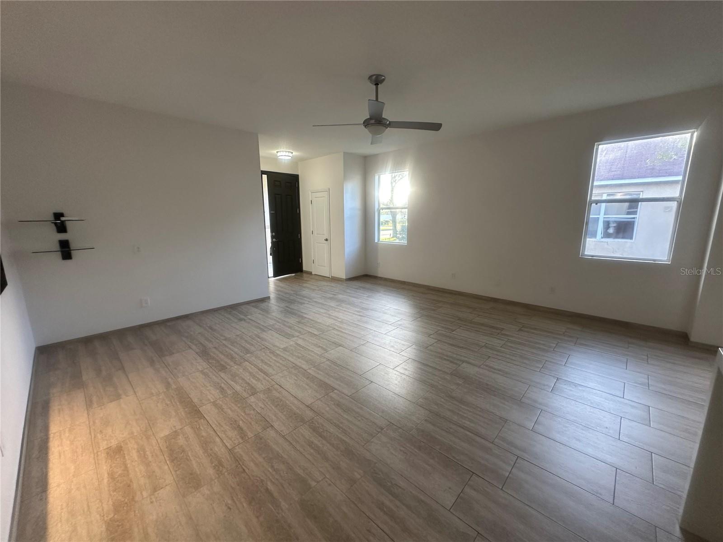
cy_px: 271
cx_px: 362
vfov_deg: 85.7
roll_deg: +0.9
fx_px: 292
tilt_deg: -10.2
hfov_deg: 102.1
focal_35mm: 14
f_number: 2.2
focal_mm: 2.22
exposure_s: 1/120
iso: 250
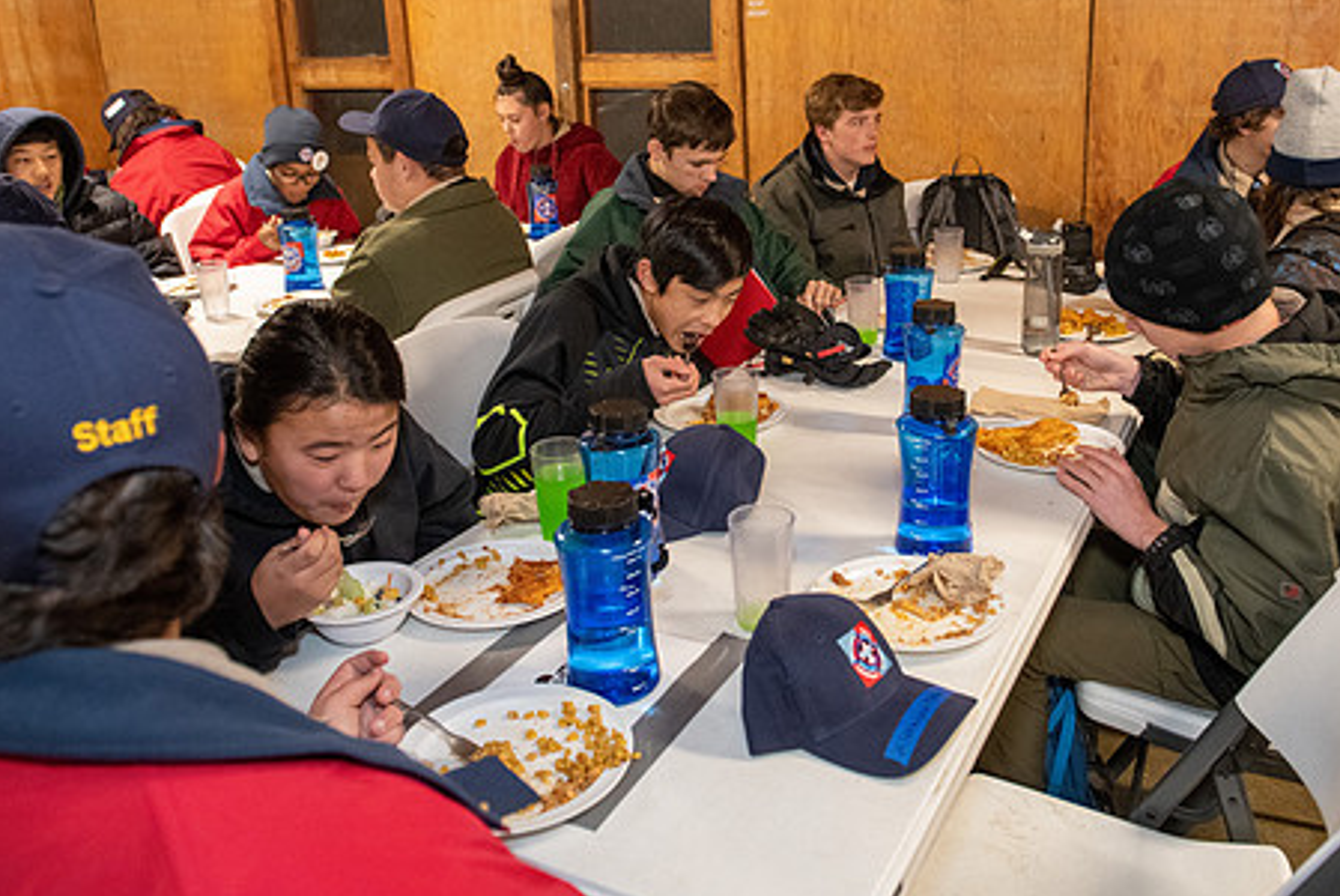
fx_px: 1155
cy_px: 333
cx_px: 731
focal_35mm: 31
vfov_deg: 42.1
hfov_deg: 60.1
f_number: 4
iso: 6400
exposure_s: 1/125
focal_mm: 24
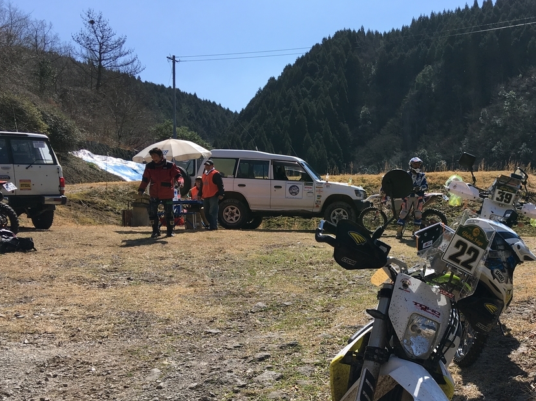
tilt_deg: -1.9
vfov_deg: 33.9
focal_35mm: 42
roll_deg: +1.8
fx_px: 650
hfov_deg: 44.0
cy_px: 279
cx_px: 366
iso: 25
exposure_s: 1/1603
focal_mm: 4.15
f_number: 2.2
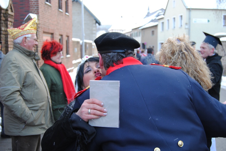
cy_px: 76
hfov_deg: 46.4
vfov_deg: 32.0
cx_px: 113
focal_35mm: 42
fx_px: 264
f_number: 4
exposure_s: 1/60
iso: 200
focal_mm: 28
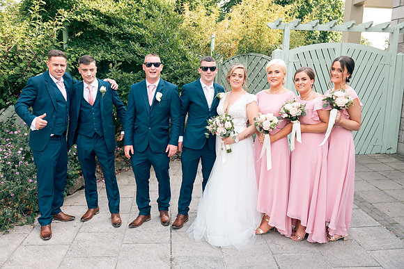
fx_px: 359
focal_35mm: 32
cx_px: 202
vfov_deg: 41.1
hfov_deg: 58.7
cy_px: 134
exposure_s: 1/100
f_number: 5.6
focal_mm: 32
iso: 100
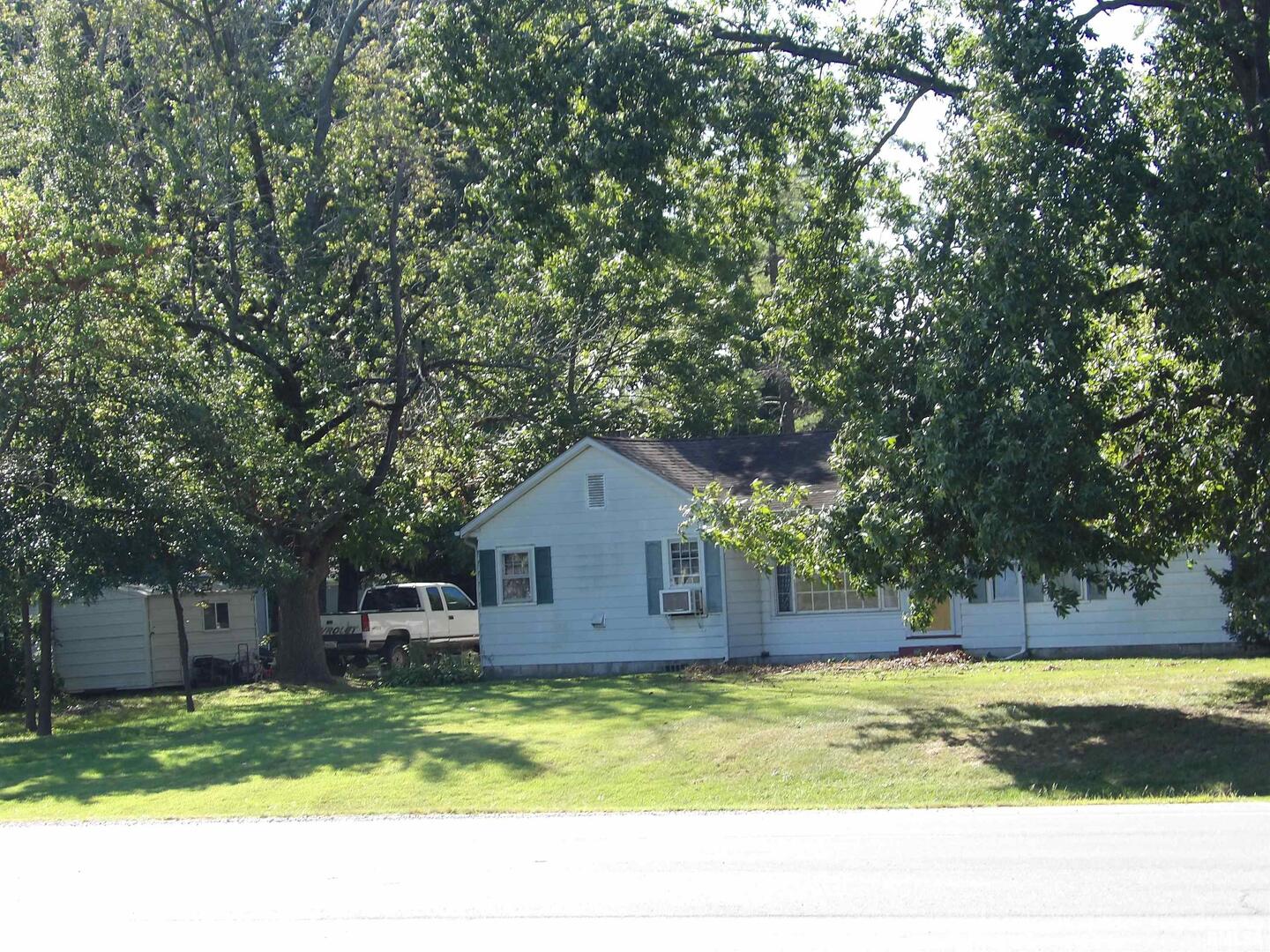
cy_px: 476
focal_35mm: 102
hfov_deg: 19.3
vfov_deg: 14.5
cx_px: 635
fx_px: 3742
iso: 100
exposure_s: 1/175
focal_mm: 18.2
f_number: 4.2
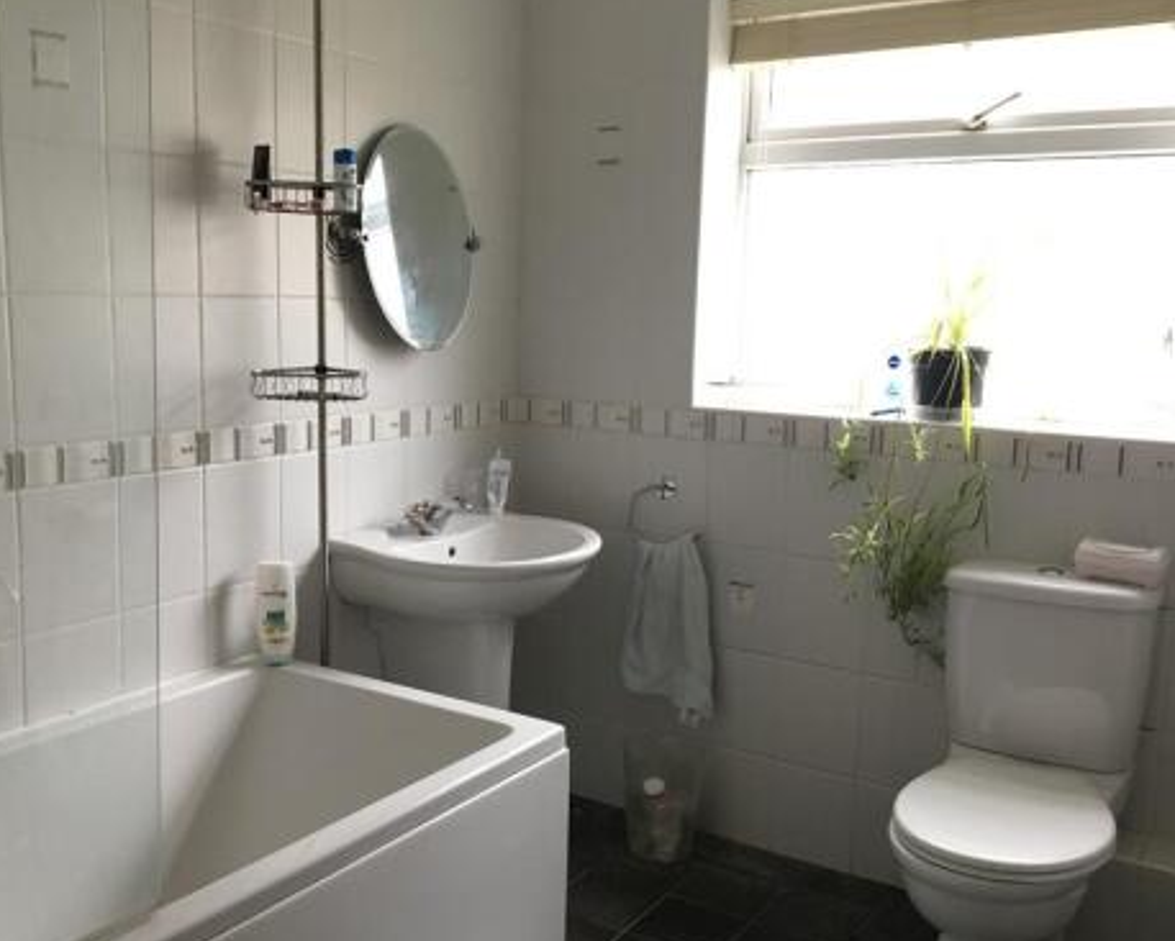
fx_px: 1253
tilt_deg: -9.6
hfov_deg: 50.2
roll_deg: -1.1
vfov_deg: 41.2
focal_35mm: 36
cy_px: 488
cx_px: 530
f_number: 2.2
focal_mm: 4.15
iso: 125
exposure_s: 1/33
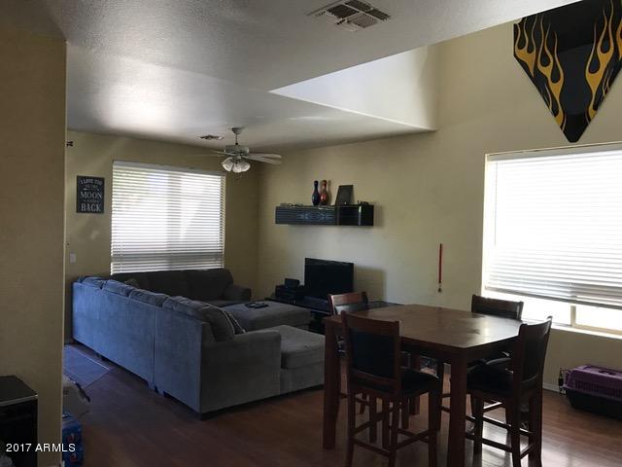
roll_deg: -1.2
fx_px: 503
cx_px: 311
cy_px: 234
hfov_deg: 63.4
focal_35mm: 28
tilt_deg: +0.3
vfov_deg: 49.7
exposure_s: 1/30
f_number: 1.8
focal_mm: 3.99
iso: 25
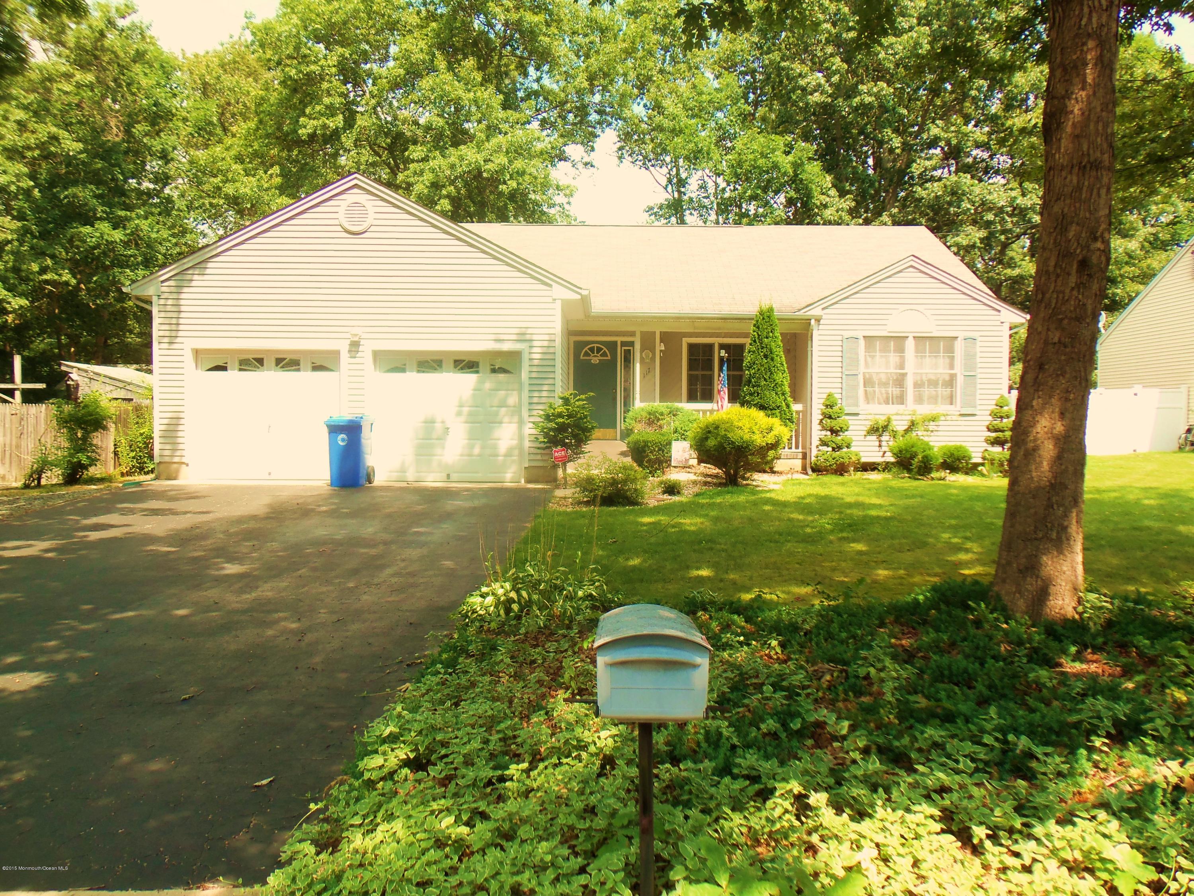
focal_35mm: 29
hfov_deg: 61.7
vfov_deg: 48.2
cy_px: 448
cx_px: 597
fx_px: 1000
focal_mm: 5.2
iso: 80
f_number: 3.4
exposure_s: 1/250
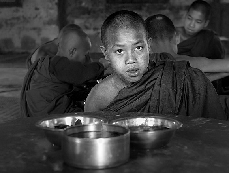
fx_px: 522
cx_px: 111
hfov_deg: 24.8
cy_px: 90
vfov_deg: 18.8
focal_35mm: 79
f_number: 6.3
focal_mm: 70
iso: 3200
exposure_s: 1/200
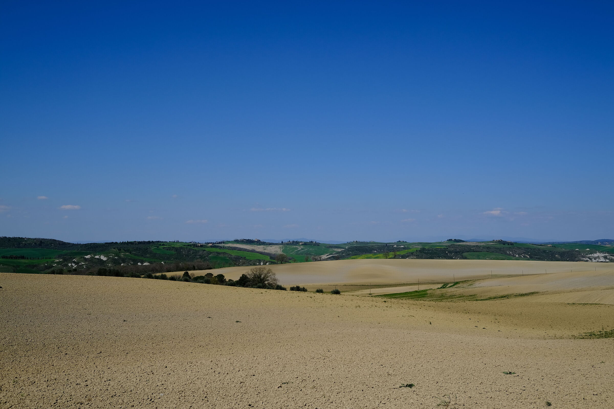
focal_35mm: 35
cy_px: 204
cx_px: 307
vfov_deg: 37.9
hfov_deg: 54.4
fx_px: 597
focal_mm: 23
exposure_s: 1/2000
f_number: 5.6
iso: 200
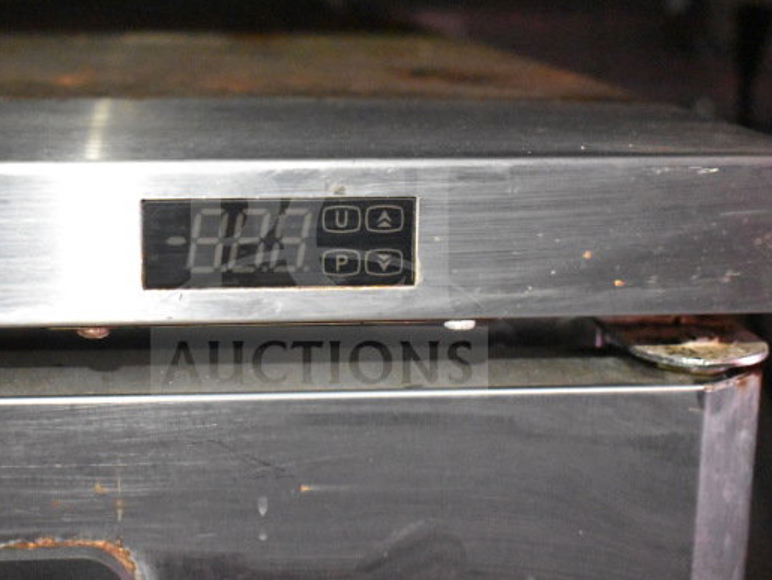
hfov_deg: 29.8
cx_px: 318
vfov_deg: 22.6
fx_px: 1450
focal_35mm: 65
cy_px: 279
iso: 14400
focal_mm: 38
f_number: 4.8
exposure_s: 1/60
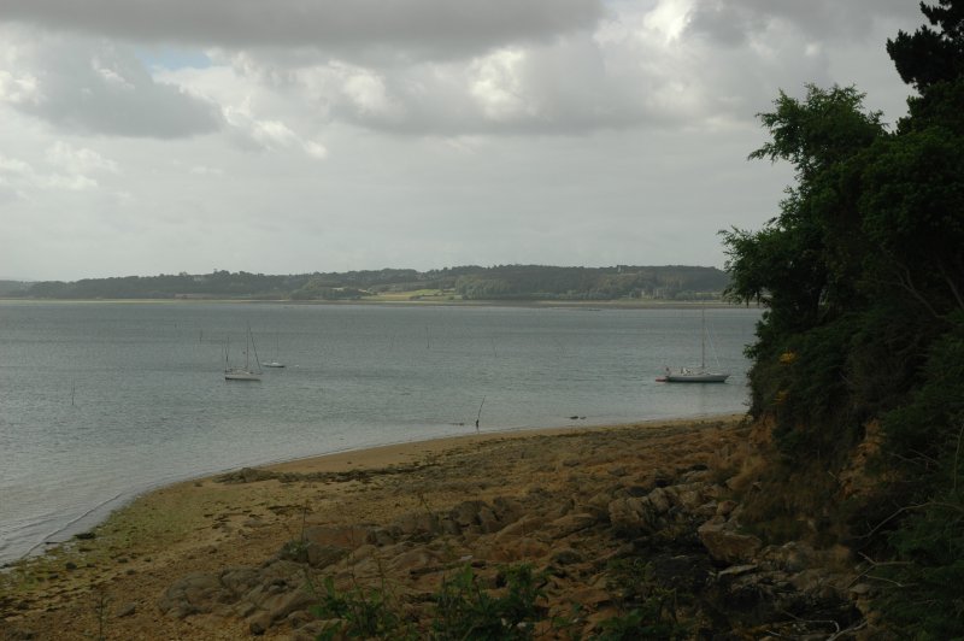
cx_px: 482
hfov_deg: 35.1
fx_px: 1525
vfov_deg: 23.7
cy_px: 320
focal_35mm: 57
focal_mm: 38
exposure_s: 1/200
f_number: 5.6
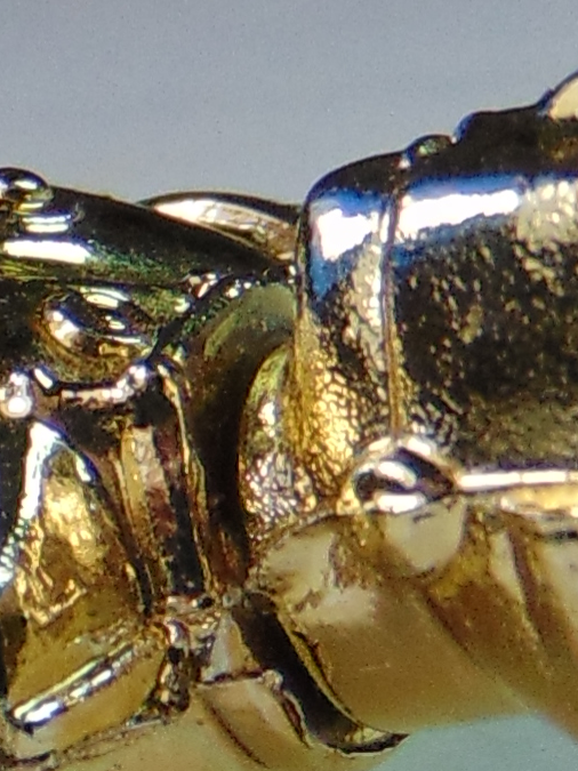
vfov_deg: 8.6
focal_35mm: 229
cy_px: 747
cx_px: -795
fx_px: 5100
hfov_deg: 6.2
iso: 80
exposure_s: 1/500
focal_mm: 5.4
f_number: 3.1
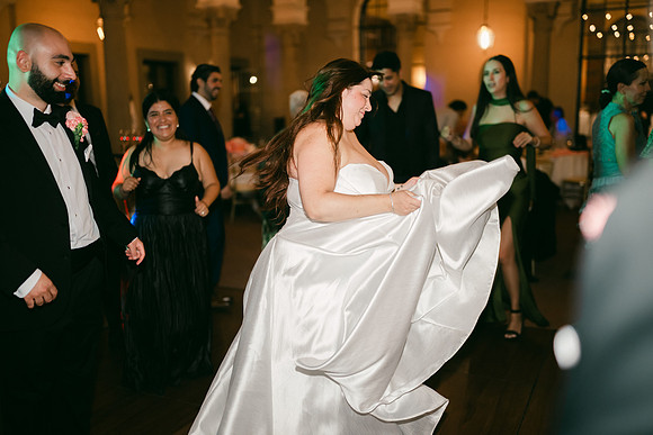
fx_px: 635
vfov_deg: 37.9
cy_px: 218
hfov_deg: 54.4
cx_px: 326
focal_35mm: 35
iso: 1250
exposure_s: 1/125
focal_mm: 35
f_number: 1.2
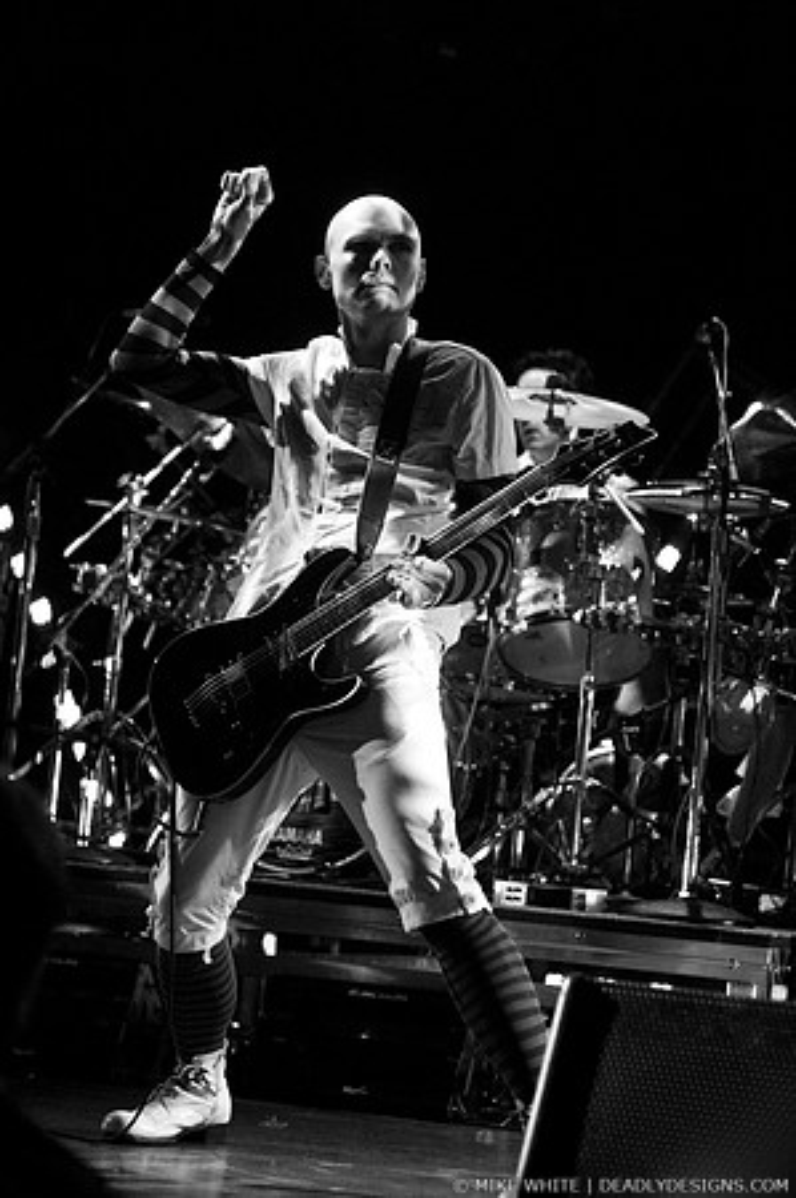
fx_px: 3490
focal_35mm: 105
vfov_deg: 19.5
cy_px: 599
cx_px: 398
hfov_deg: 13.0
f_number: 3.2
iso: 800
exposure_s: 1/250
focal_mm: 70
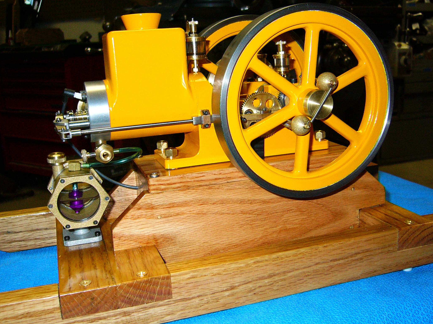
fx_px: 488
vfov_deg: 36.8
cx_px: 219
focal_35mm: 39
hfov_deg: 47.9
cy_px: 144
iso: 100
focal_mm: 5.8
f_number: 2.8
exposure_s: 1/60
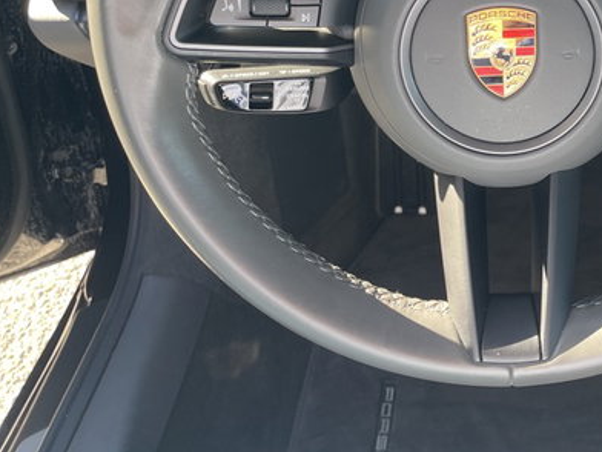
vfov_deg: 27.1
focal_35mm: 51
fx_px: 887
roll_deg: +1.7
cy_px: 11
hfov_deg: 35.6
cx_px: 525
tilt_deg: -30.2
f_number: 1.6
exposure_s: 1/121
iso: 40
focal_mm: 4.2
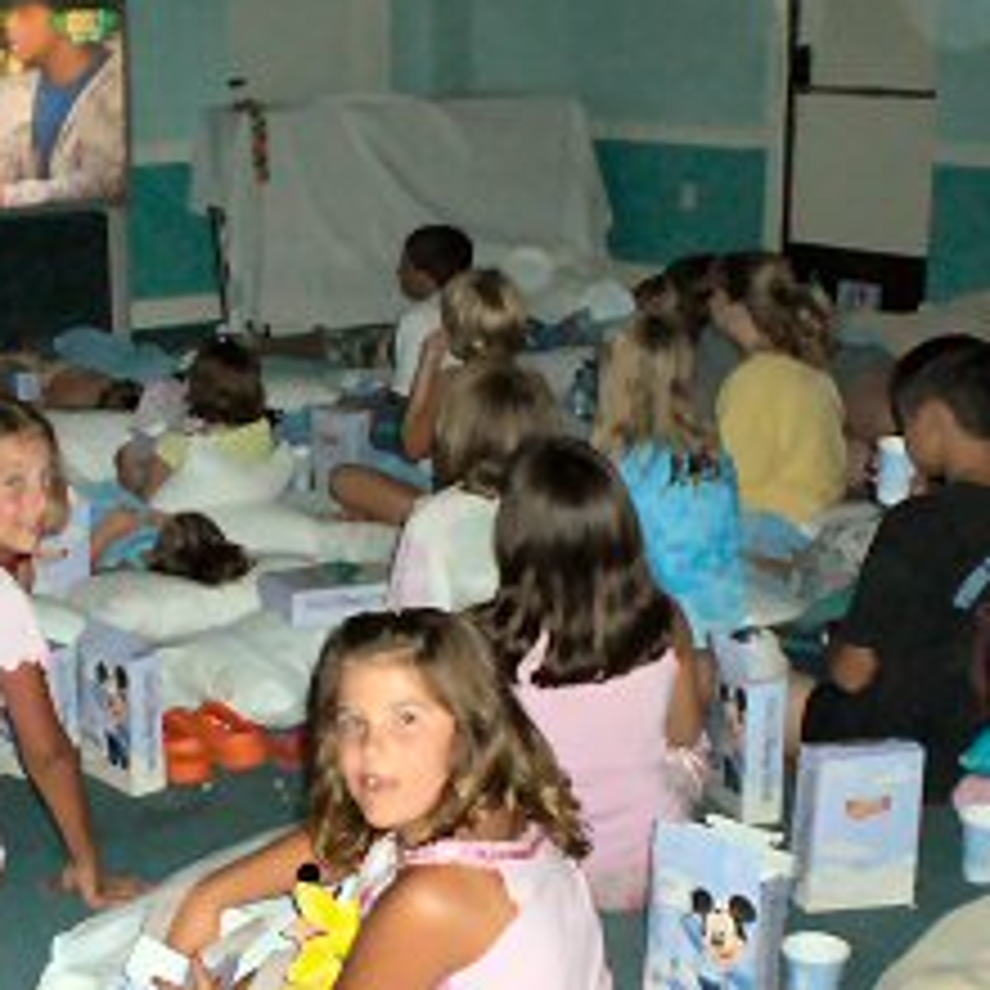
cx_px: 270
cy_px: 585
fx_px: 1974
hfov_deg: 27.8
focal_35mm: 61
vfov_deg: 28.1
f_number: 3.1
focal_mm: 6.3
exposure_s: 1/60
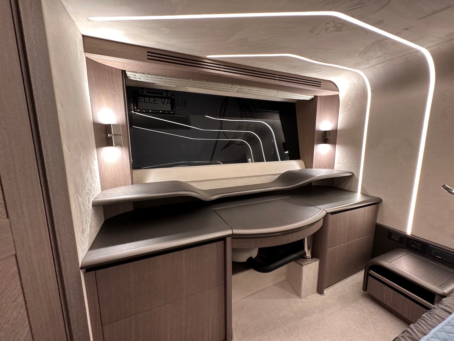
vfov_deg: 85.7
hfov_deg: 102.1
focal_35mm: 14
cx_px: 227
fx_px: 184
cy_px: 170
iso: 250
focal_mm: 2.22
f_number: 2.2
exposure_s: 1/61
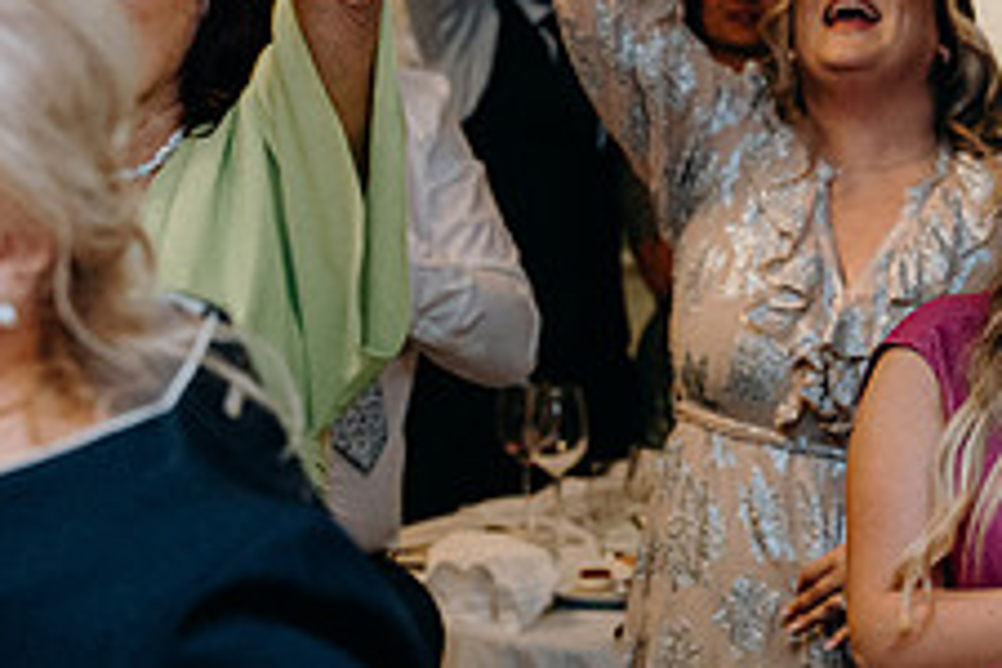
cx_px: 1069
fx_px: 3590
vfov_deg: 10.6
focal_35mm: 129
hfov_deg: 15.5
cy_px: 586
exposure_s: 1/160
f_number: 3.5
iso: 2500
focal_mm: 50
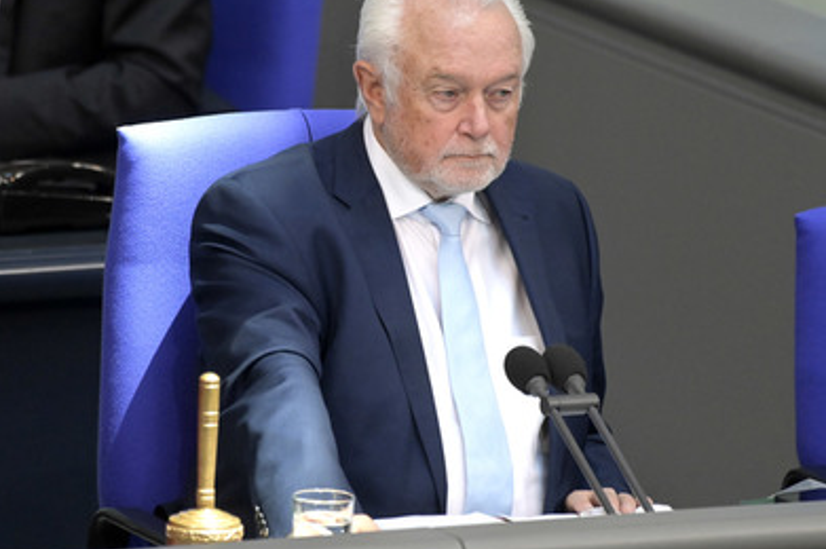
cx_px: 457
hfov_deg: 3.6
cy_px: 253
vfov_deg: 2.4
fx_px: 13228
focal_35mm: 577
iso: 10000
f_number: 5.6
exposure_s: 1/400
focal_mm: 500
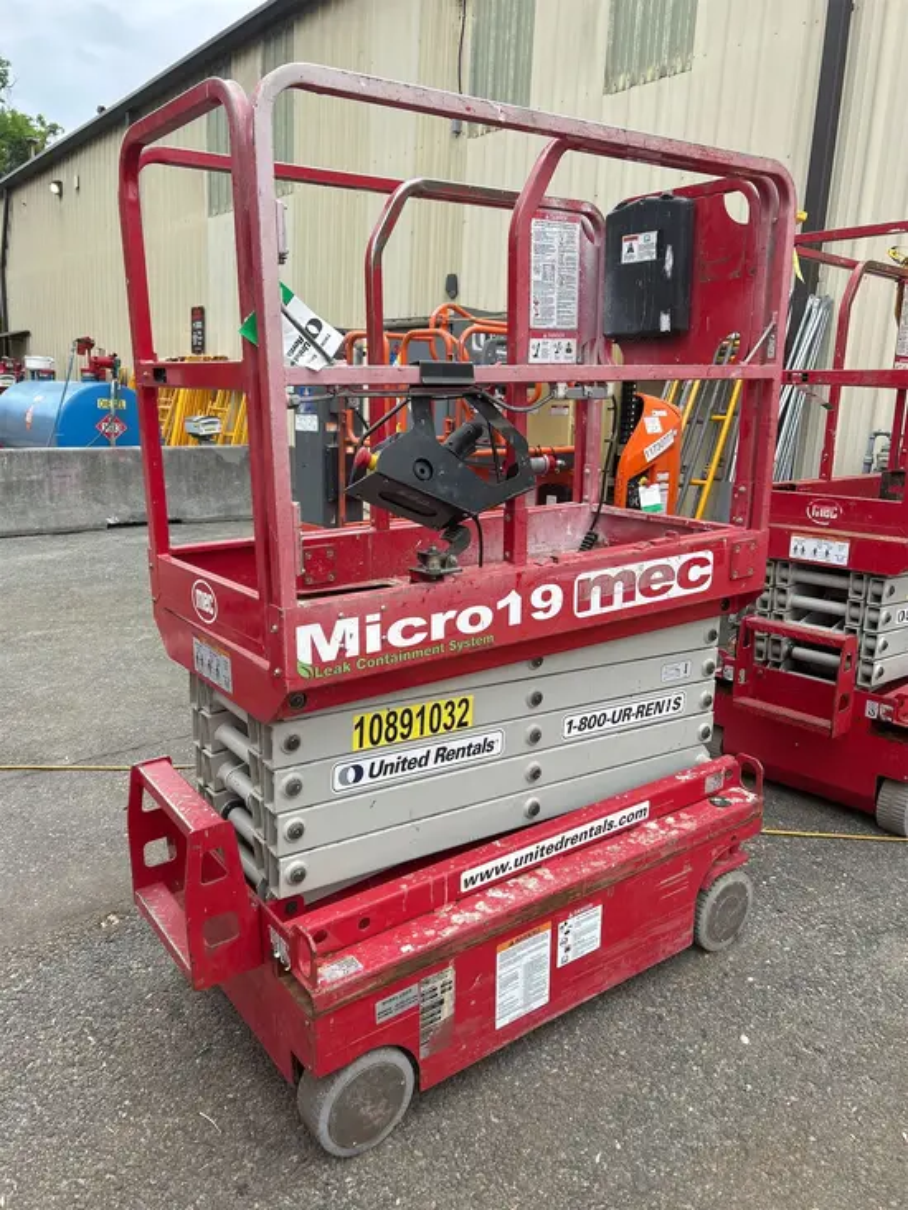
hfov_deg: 53.1
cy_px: 605
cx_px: 454
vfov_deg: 67.3
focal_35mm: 26
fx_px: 909
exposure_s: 1/1553
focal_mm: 5.7
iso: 50
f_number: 1.5
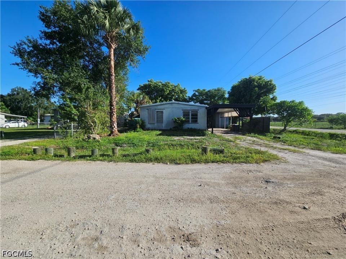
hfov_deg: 106.2
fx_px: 130
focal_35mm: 13
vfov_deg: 89.9
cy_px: 130
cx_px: 173
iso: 50
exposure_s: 1/2737
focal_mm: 2.2
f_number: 2.2
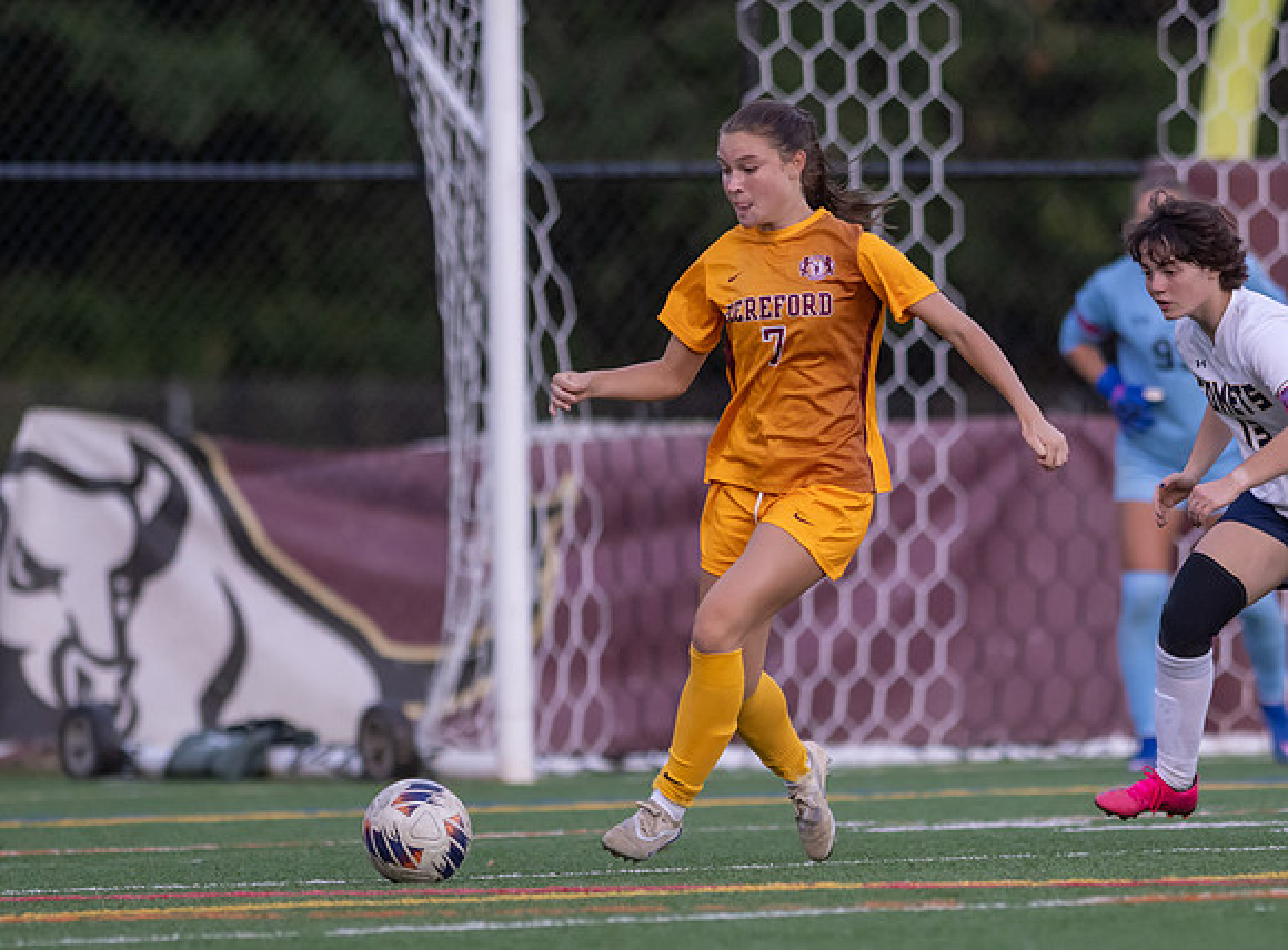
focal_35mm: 564
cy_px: 584
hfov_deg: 3.5
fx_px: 20856
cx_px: 891
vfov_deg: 2.6
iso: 1600
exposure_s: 1/1600
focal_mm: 300
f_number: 2.8
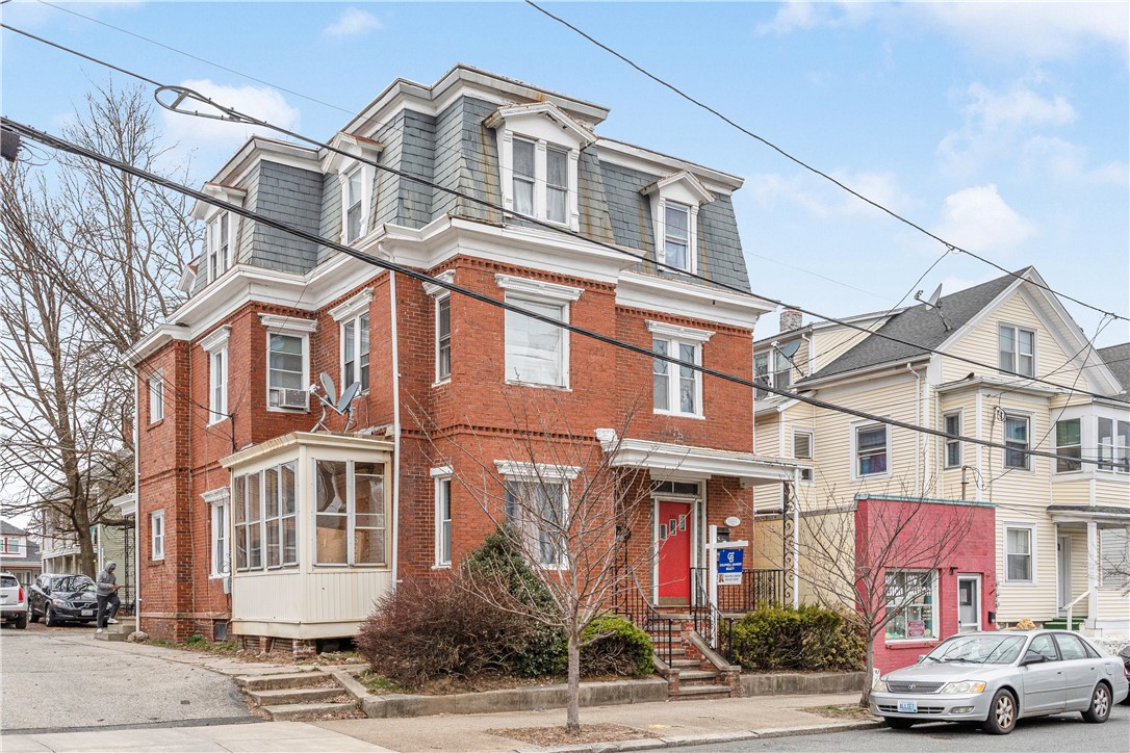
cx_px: 565
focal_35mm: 33
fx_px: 1036
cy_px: 376
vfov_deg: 40.0
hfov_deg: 57.2
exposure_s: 1/800
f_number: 7.1
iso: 640
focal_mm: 22
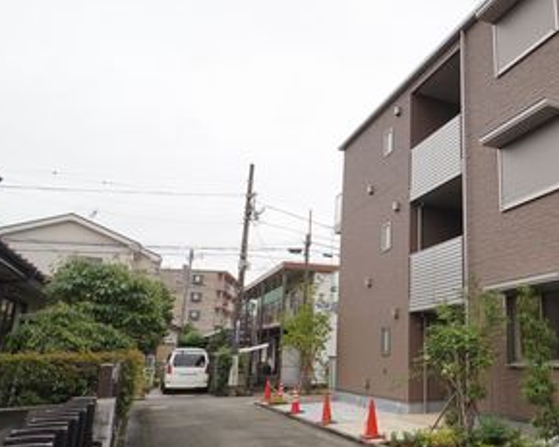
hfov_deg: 44.3
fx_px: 645
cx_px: 458
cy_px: 224
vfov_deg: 38.2
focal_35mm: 39
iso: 200
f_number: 9
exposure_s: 1/100
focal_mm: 16
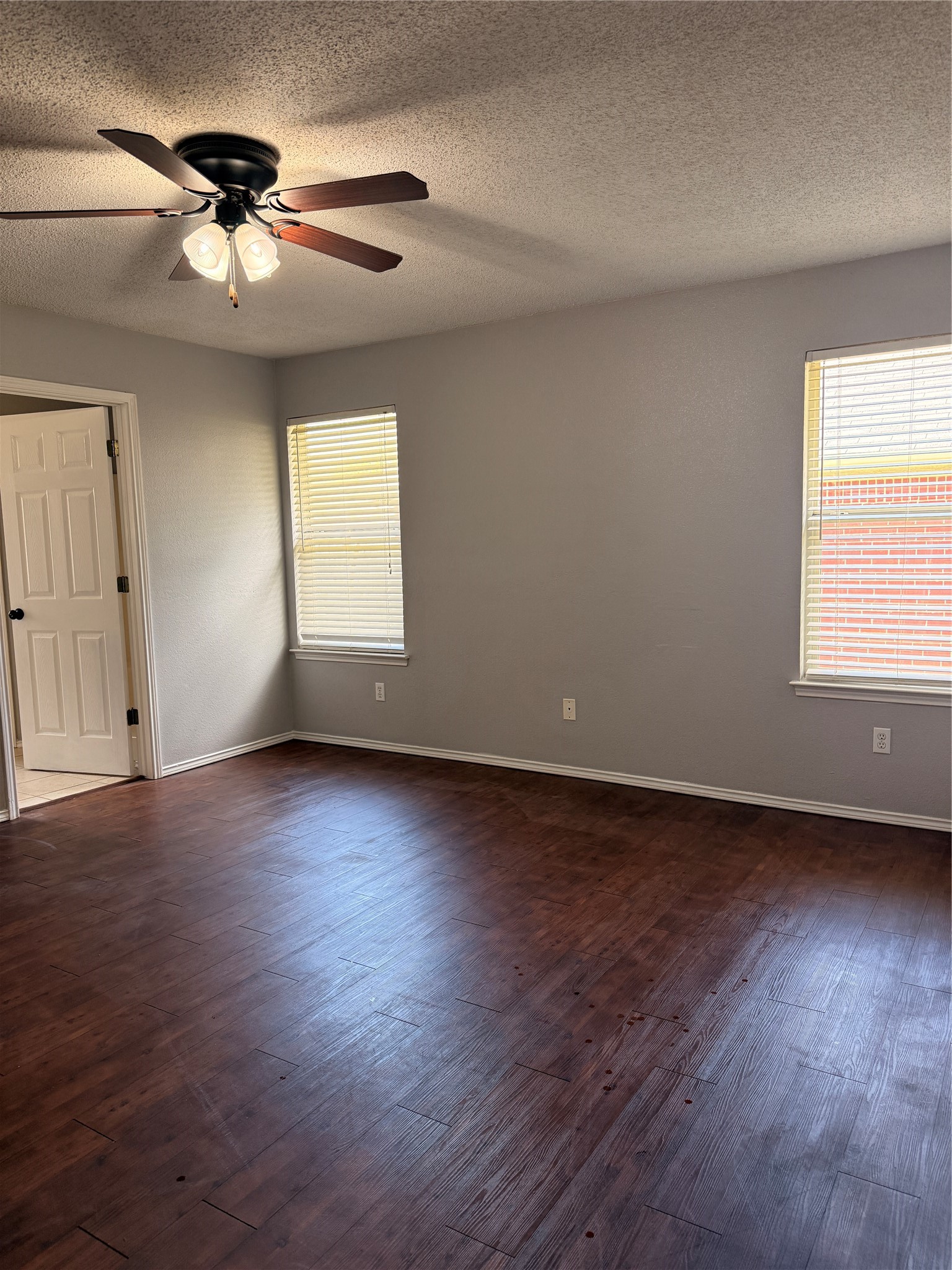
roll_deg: +0.9
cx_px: 476
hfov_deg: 56.8
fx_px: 880
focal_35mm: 24
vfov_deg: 71.6
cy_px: 635
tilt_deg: -4.9
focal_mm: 6.76
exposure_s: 1/151
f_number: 1.78
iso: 200
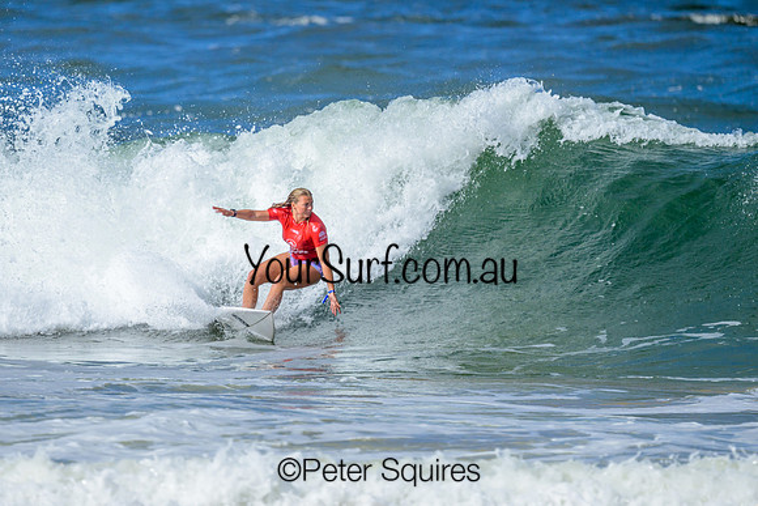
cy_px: 229
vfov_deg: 1.3
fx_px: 23166
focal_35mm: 1100
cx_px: 311
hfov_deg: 1.9
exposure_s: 1/3200
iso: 220
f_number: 6.3
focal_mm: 800
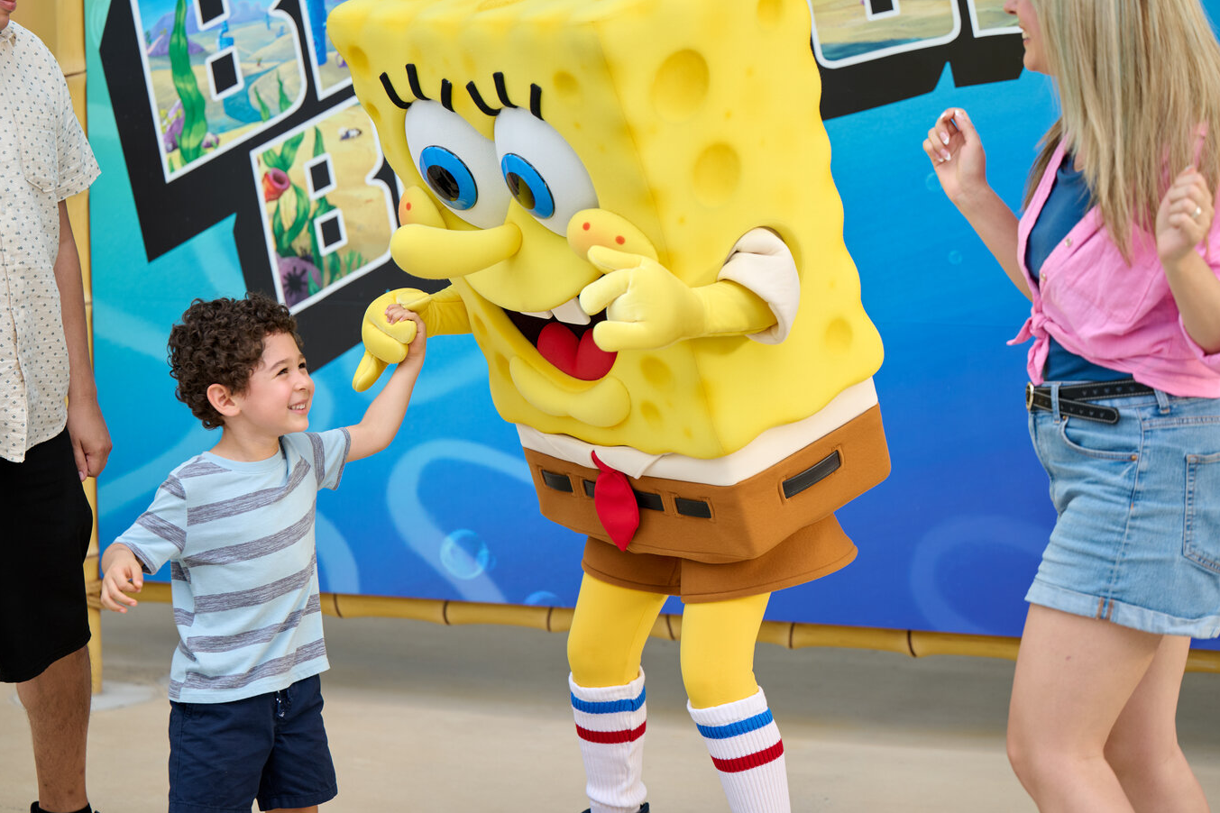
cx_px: 653
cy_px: 336
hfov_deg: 21.0
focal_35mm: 97
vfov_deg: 14.1
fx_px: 3287
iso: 100
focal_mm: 82
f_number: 2.8
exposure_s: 1/2500
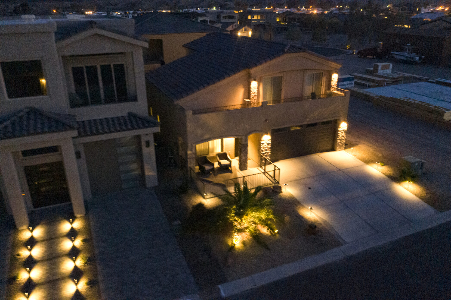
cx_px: 226
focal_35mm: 28
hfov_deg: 65.5
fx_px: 351
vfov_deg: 46.4
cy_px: 150
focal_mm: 10.26
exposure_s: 1/2.5
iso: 2500
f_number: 5
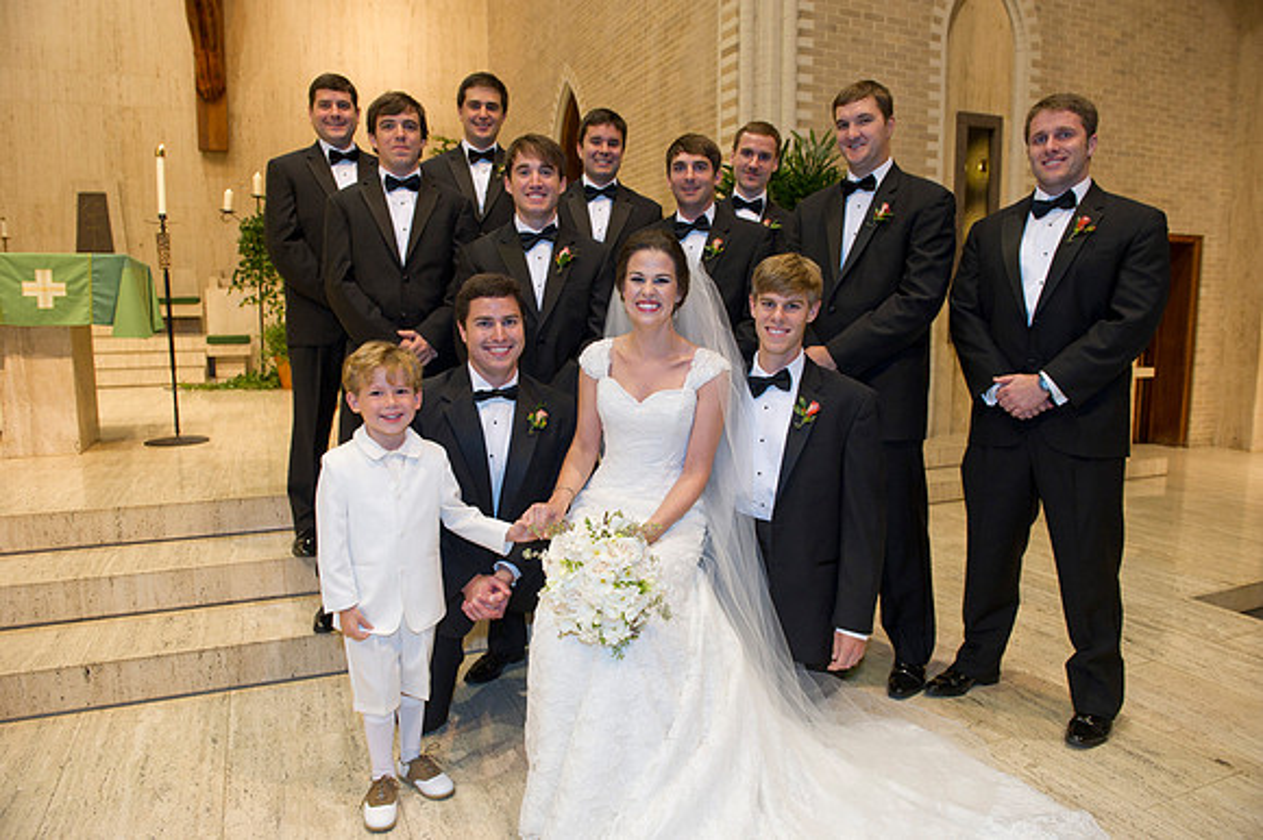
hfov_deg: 73.8
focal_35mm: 24
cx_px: 632
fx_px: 841
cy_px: 420
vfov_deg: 53.1
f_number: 5
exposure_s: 1/60
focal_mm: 24
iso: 1600
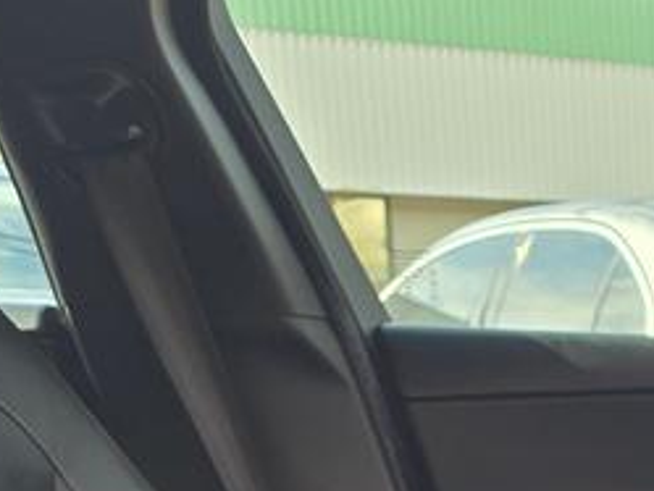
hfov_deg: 15.0
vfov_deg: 11.2
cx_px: 1095
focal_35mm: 118
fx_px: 2230
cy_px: 1024
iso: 32
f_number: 1.7
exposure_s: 1/359
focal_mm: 6.3
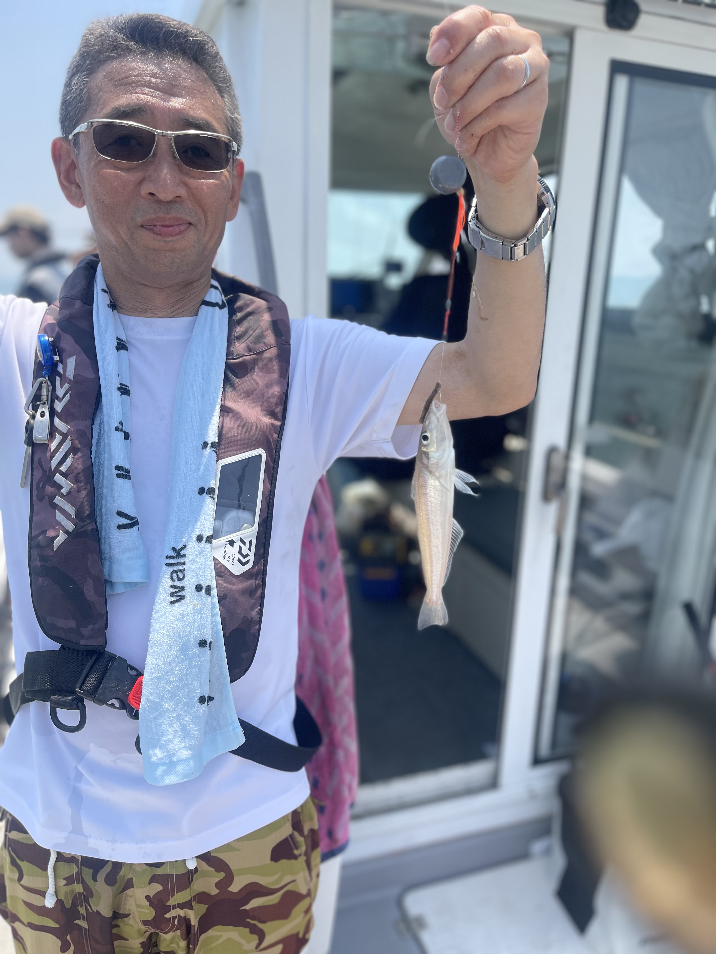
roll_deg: -0.4
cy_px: 477
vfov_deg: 67.3
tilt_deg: -12.4
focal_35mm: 26
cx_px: 358
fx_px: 717
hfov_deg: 53.1
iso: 50
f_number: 1.6
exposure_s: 1/2924
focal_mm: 5.1
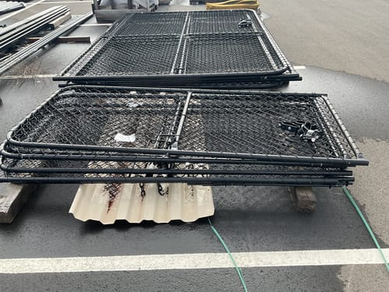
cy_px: 146
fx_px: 326
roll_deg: +1.9
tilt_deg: -33.3
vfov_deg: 48.2
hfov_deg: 61.7
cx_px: 194
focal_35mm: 29
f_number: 1.8
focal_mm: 3
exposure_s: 1/627
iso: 16
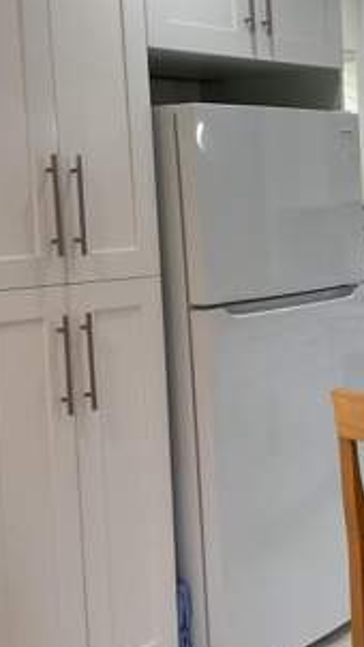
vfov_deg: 31.4
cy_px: 302
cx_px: 437
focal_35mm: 67
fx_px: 1149
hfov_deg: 17.2
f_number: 1.8
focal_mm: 3
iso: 32
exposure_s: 1/120
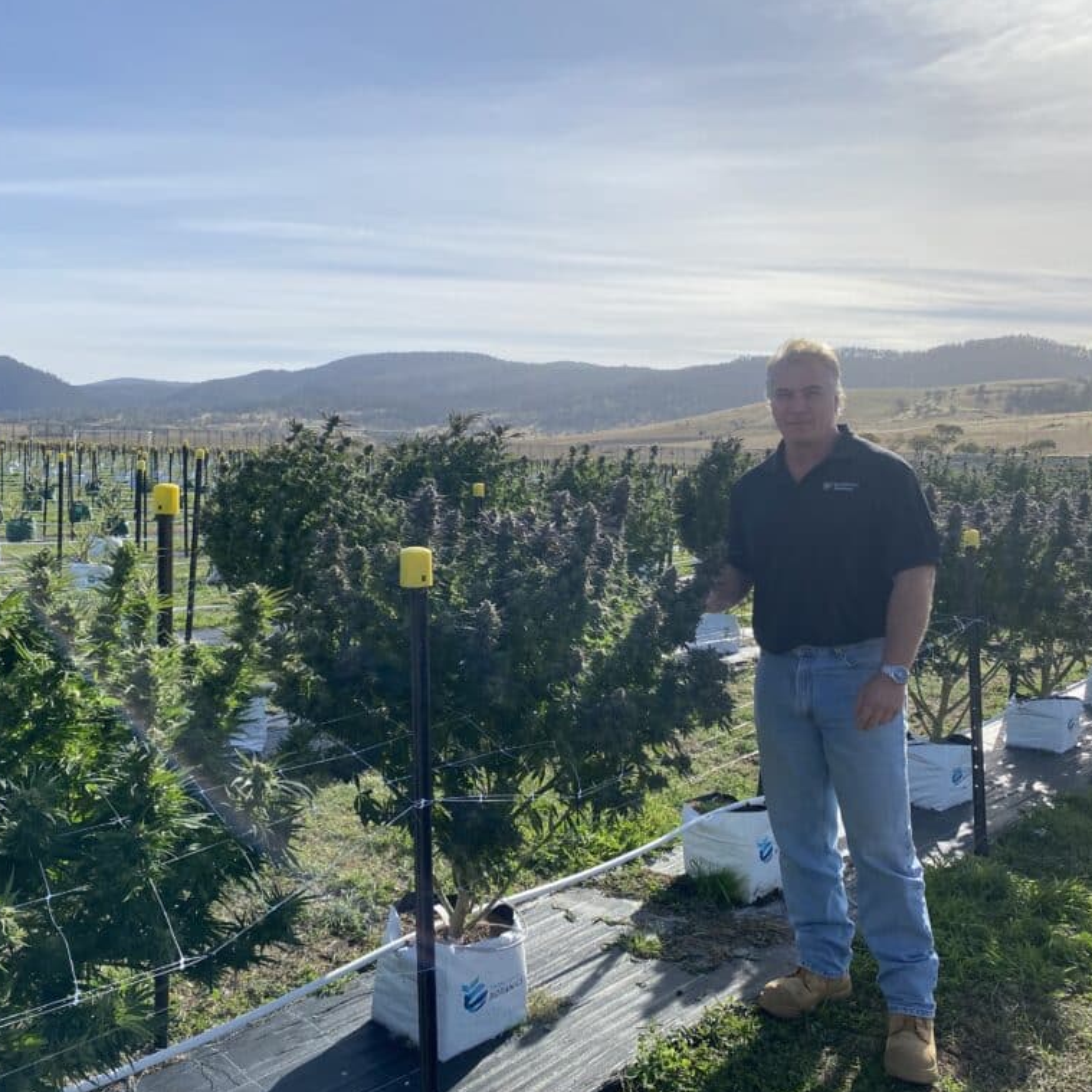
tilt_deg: -2.0
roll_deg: -1.6
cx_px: 512
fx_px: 1106
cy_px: 545
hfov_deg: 52.5
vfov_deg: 52.5
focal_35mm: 31
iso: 32
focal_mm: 4.25
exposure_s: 1/4608
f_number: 1.8
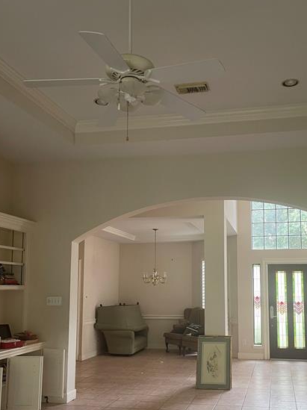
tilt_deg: +7.8
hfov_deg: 40.3
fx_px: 414
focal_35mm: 35
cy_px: 245
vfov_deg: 52.3
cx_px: 194
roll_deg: -0.3
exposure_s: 1/60
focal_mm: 5.1
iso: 125
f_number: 1.6
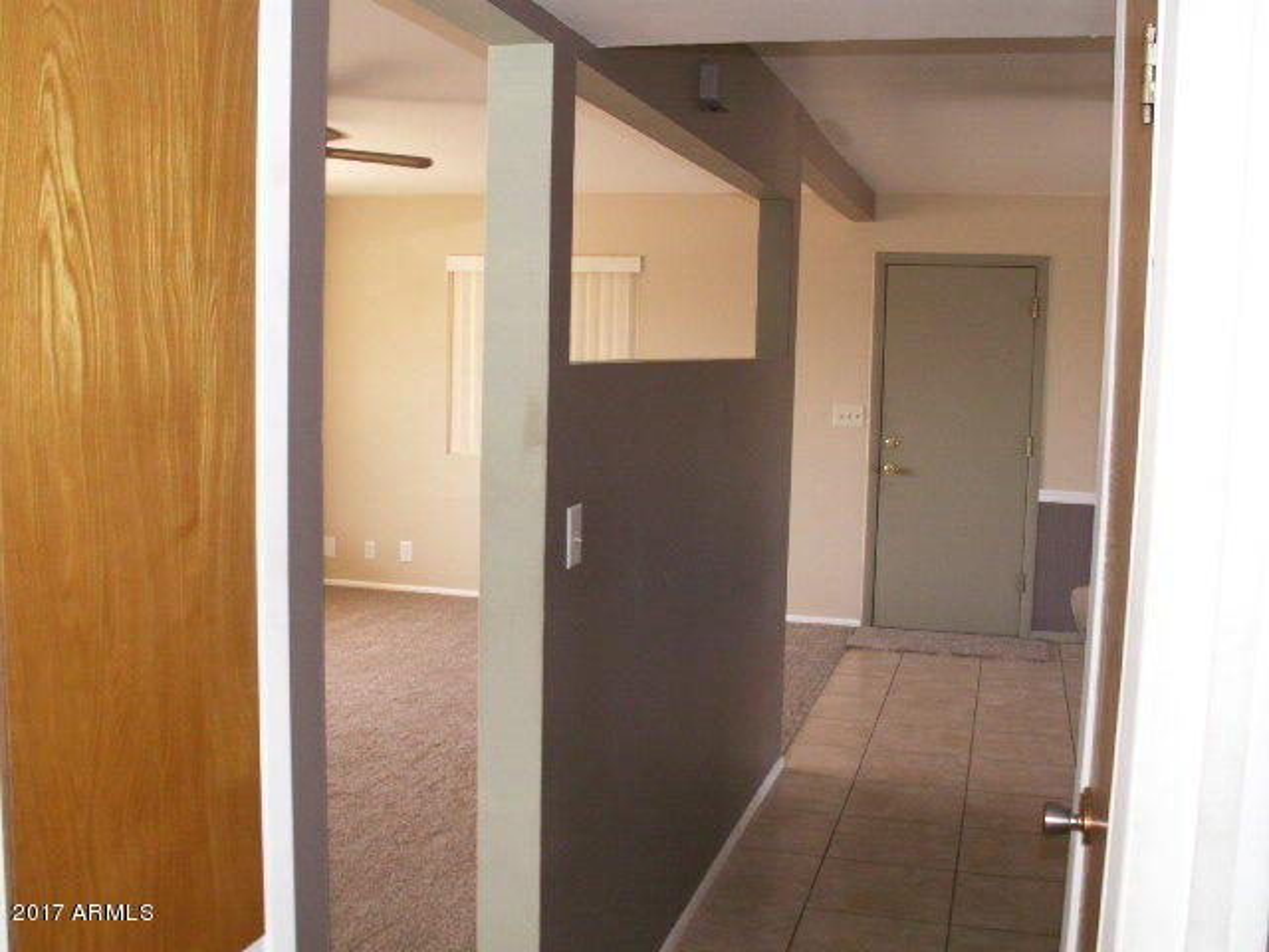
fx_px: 1283
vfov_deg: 40.7
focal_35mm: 35
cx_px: 634
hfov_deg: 52.6
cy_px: 476
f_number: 2.8
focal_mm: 5.86
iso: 100
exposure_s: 1/60
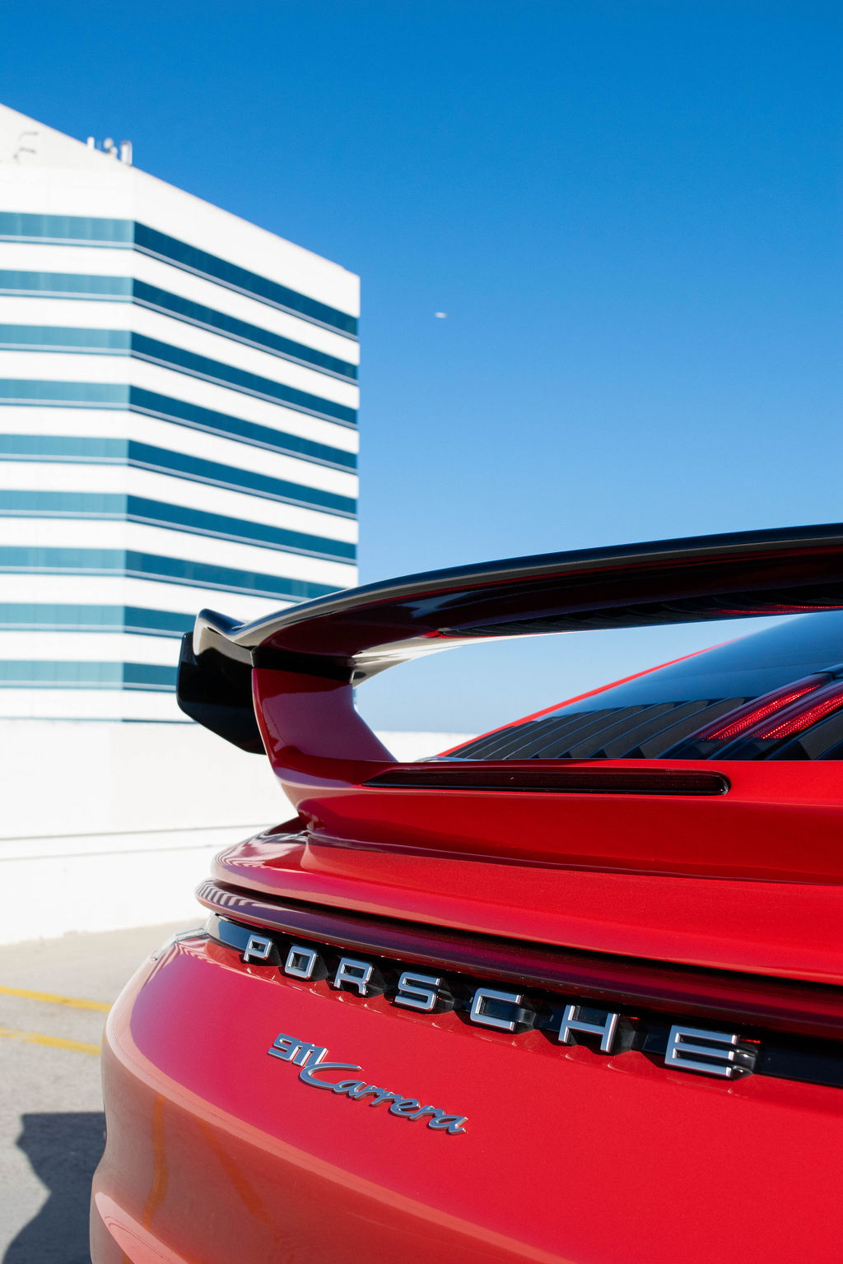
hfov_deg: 33.0
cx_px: 422
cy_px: 632
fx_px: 1422
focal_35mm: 40
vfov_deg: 47.9
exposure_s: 1/2000
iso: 400
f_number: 8
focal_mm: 27
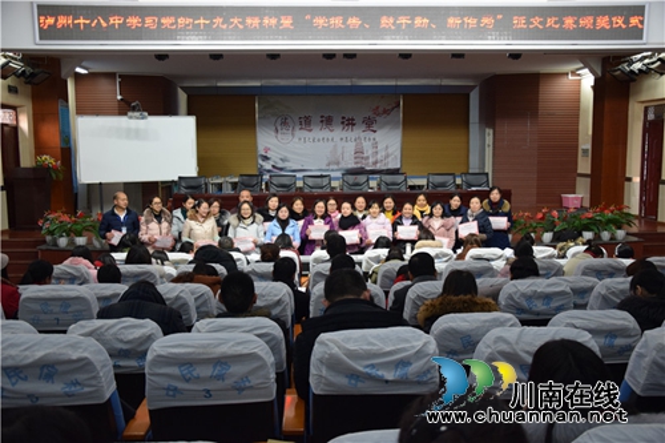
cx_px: 332
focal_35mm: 36
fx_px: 665
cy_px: 222
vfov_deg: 36.8
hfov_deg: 53.1
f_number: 3.8
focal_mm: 24
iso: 1000
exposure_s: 1/60
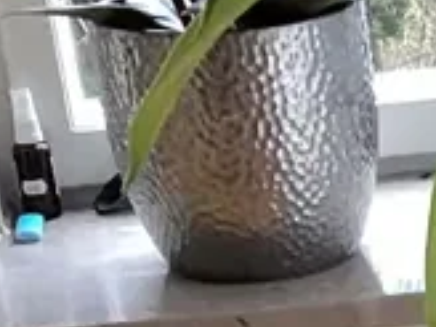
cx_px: 808
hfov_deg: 12.4
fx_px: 1826
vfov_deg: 9.6
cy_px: 641
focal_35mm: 145
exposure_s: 1/50
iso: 160
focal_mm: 3.3
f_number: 2.4
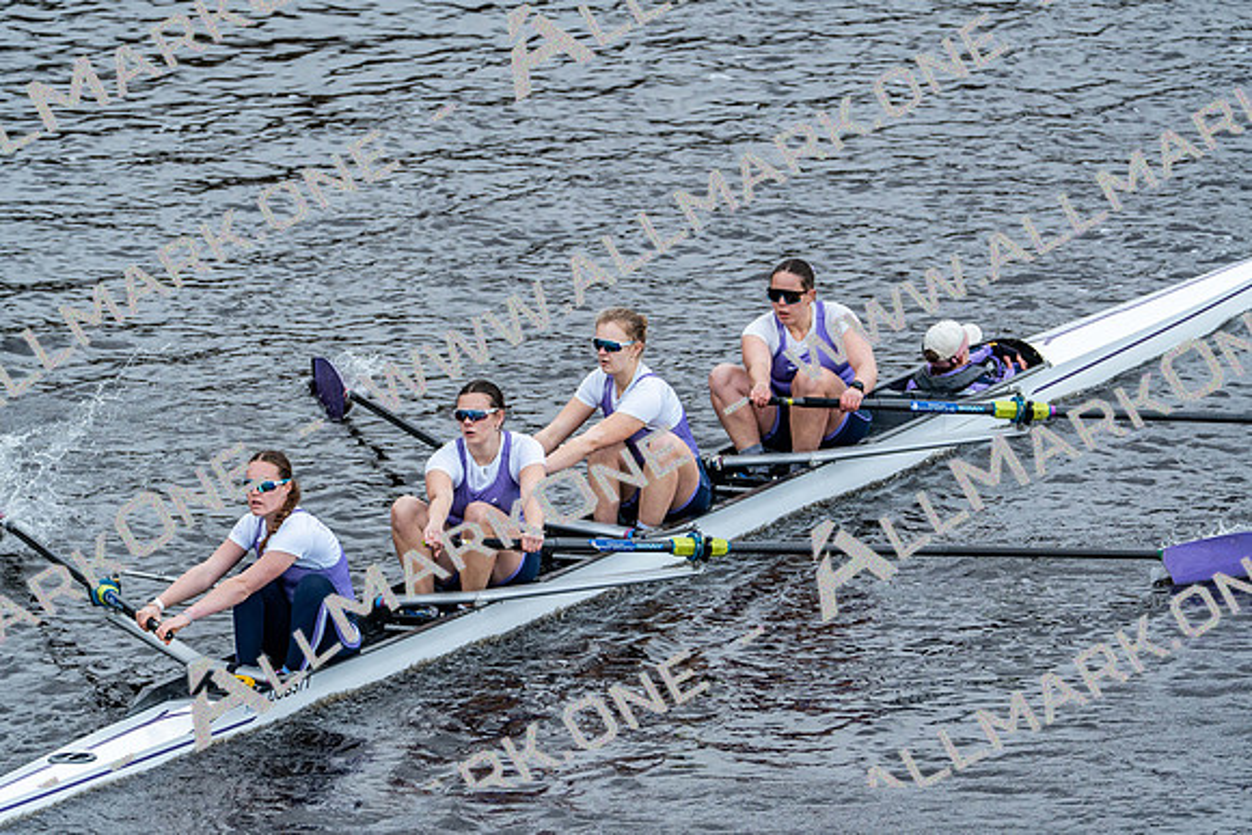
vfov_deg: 3.0
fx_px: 15722
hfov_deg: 4.6
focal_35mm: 452
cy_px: 418
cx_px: 626
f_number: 6.3
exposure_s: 1/1250
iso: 1600
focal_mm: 452
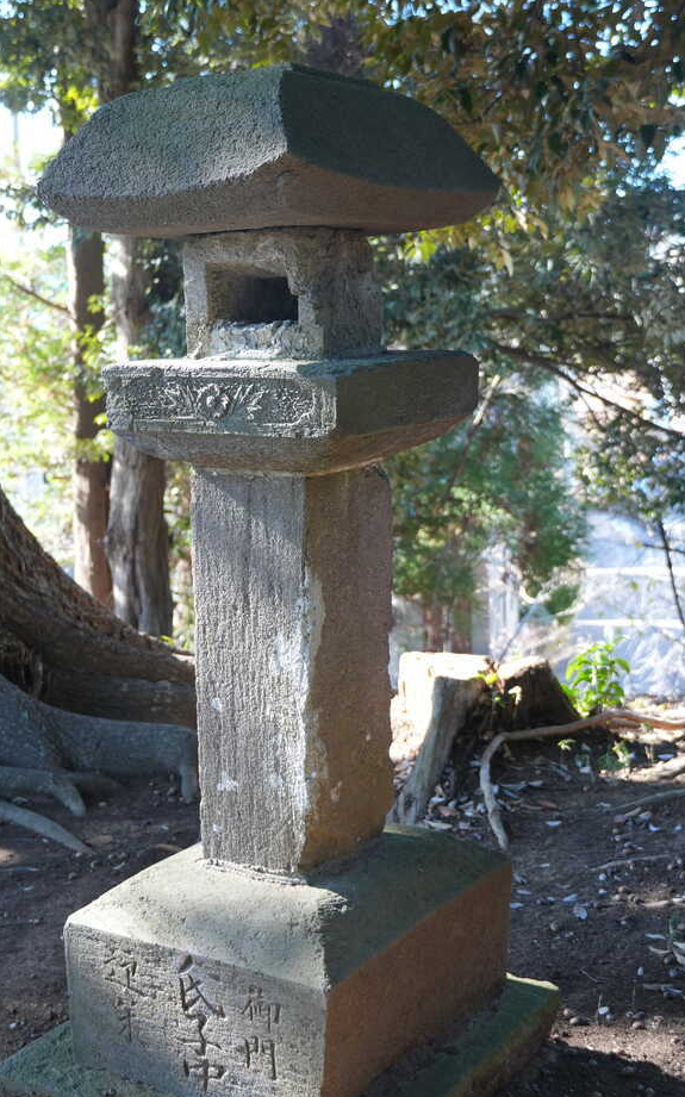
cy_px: 586
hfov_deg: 25.3
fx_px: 1525
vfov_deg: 39.6
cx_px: 326
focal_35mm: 51
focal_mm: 30
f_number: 4.5
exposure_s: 1/60
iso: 320
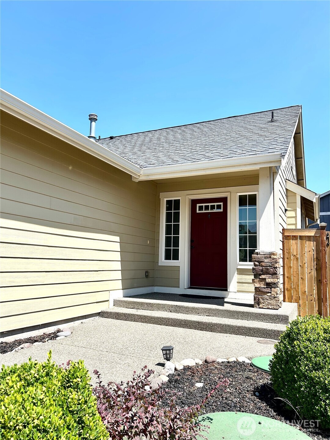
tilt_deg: +6.2
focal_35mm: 26
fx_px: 330
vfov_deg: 67.3
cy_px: 220
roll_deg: -2.0
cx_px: 165
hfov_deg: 53.1
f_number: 1.5
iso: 50
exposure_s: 1/3165
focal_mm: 5.7
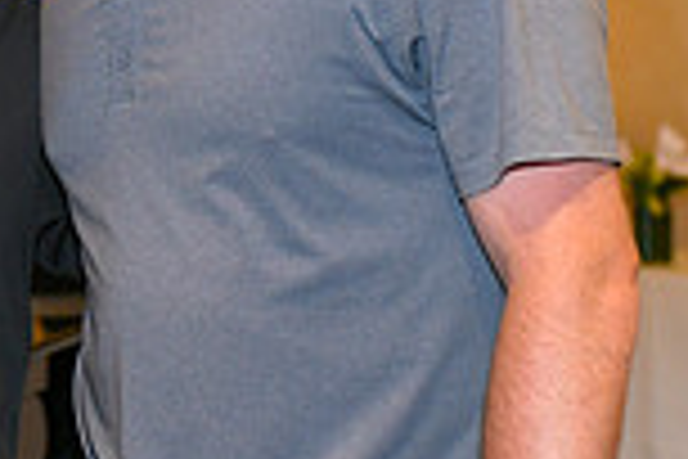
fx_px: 3268
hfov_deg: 11.7
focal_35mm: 171
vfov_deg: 8.0
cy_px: -92
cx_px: -220
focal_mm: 45
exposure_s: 1/125
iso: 1250
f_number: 3.2
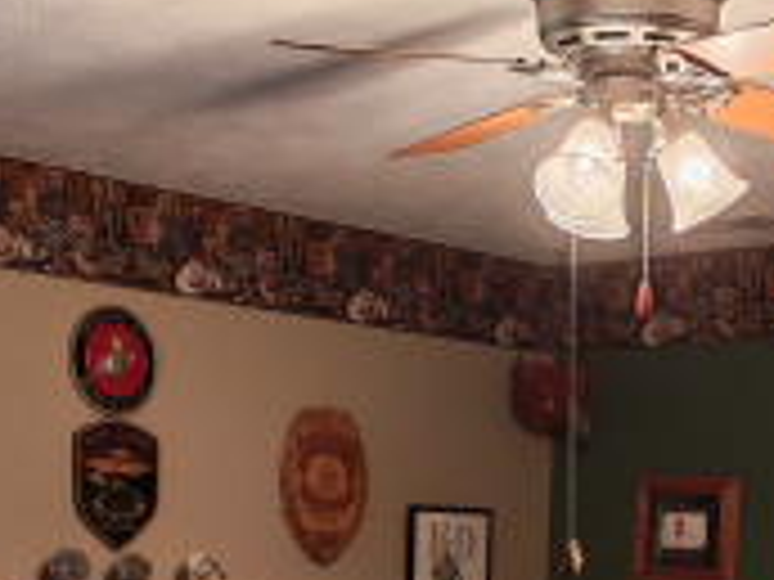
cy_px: 836
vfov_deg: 13.4
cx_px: 542
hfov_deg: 18.6
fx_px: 2348
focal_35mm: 105
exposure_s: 1/50
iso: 800
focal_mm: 6.12
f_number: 1.9
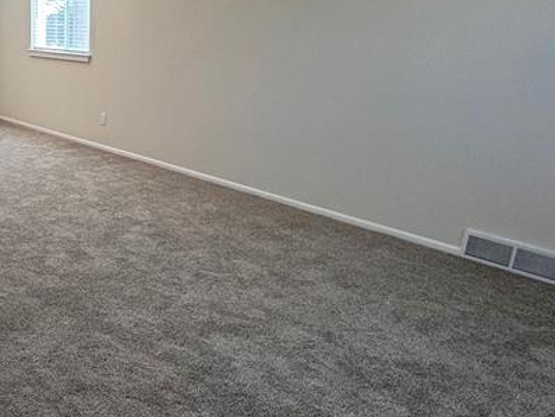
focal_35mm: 36
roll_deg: -0.6
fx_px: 578
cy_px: 192
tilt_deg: -17.2
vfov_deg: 39.7
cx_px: 67
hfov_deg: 46.8
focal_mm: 2.22
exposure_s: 1/120
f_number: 2.2
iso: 80
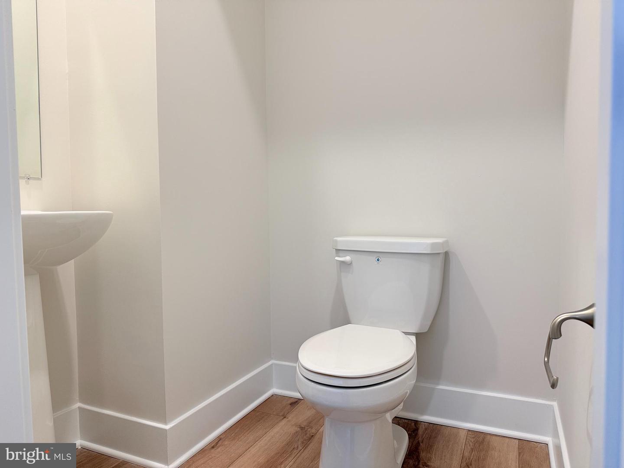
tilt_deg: -2.8
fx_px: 433
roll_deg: +0.0
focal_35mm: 24
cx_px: 312
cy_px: 234
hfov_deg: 71.6
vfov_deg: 56.8
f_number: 1.78
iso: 160
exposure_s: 1/120
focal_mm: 6.76
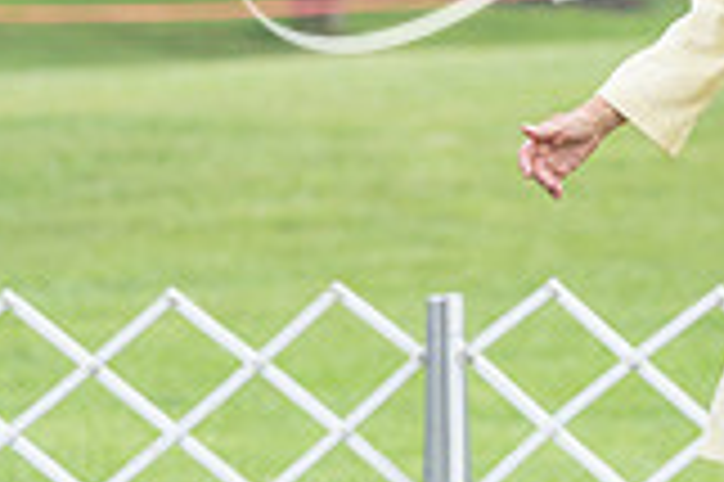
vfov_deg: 2.7
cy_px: 133
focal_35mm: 505
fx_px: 10146
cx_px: 886
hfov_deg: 4.1
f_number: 4.5
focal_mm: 140
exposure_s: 1/400
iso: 400
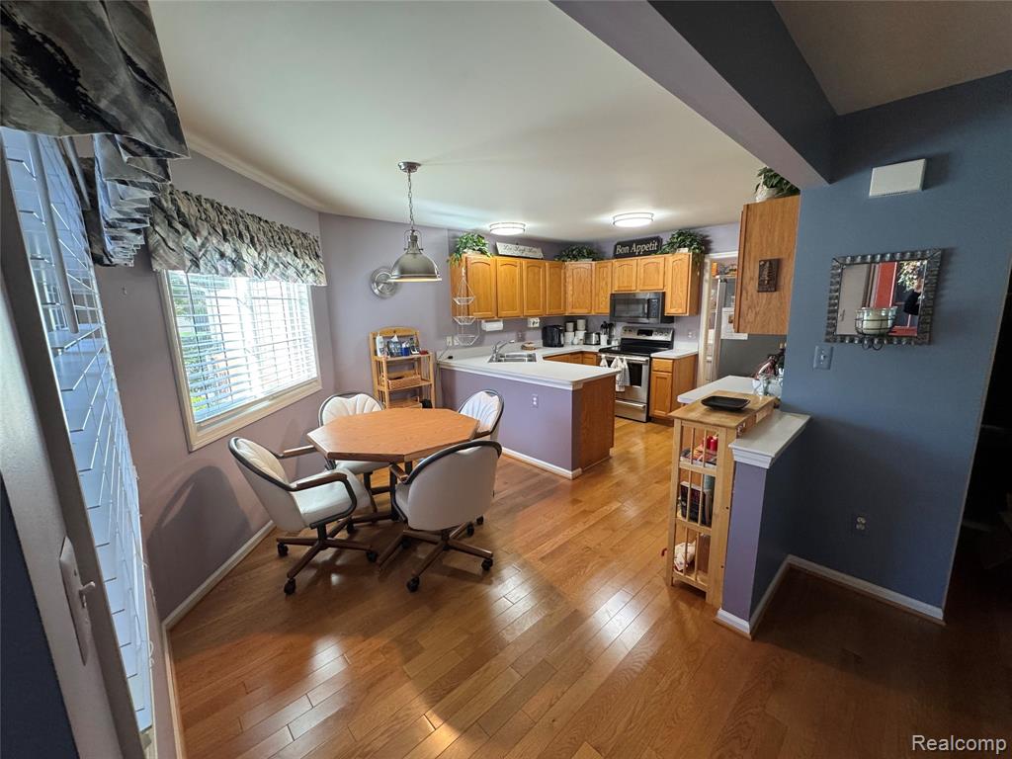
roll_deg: +1.6
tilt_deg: -10.6
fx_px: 409
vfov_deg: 85.7
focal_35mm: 14
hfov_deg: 102.1
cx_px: 506
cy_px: 380
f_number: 2.2
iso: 250
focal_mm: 2.22
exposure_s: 1/120
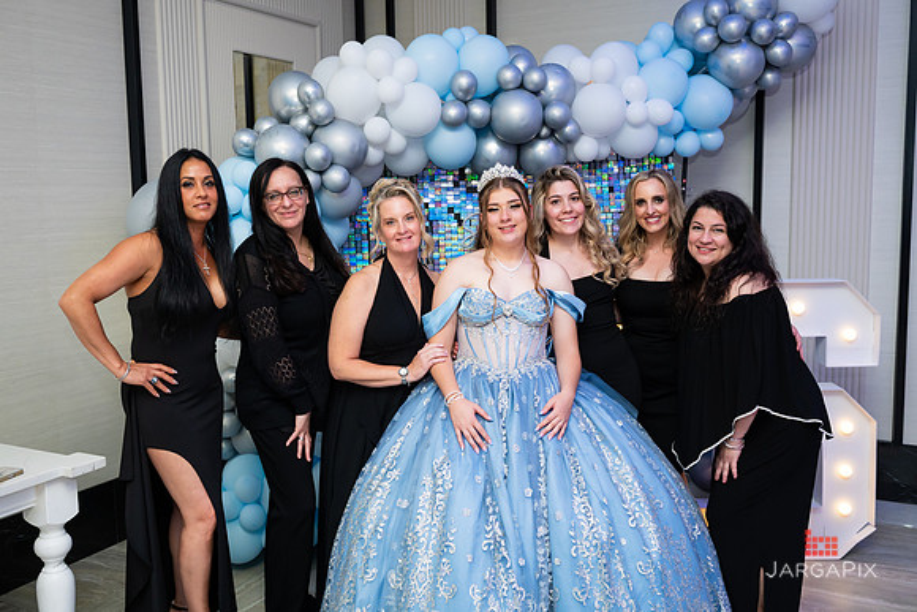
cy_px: 301
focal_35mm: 34
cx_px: 465
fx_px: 862
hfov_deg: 56.0
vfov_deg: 39.1
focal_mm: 32
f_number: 3.2
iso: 1600
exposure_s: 1/160
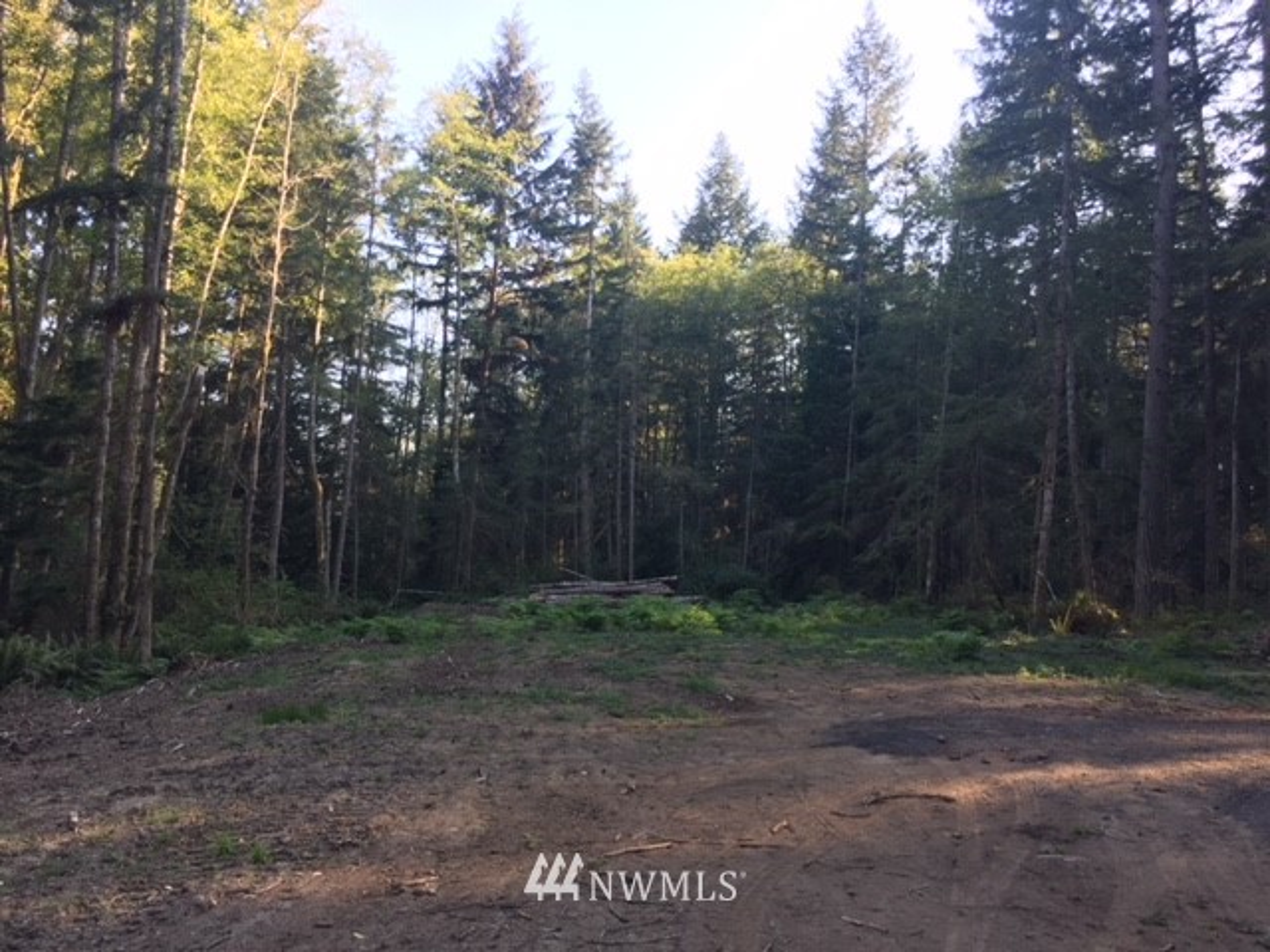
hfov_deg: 61.7
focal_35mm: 29
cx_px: 635
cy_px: 476
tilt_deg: +5.3
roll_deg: -3.3
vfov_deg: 48.2
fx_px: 1064
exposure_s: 1/121
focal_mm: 4.15
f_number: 2.2
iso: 32
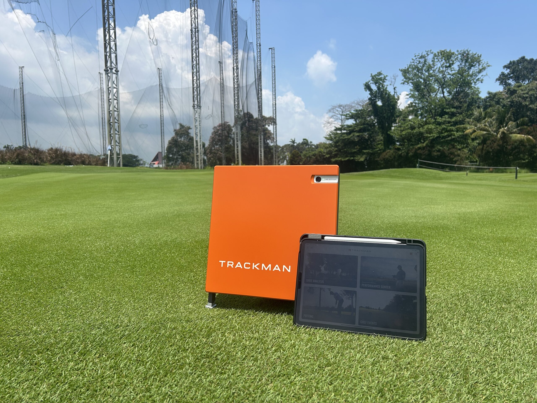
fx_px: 403
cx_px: 268
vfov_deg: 53.1
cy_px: 202
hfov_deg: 67.3
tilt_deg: -4.4
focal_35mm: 26
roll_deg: +0.6
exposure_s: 1/4444
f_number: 1.5
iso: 50
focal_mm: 5.7
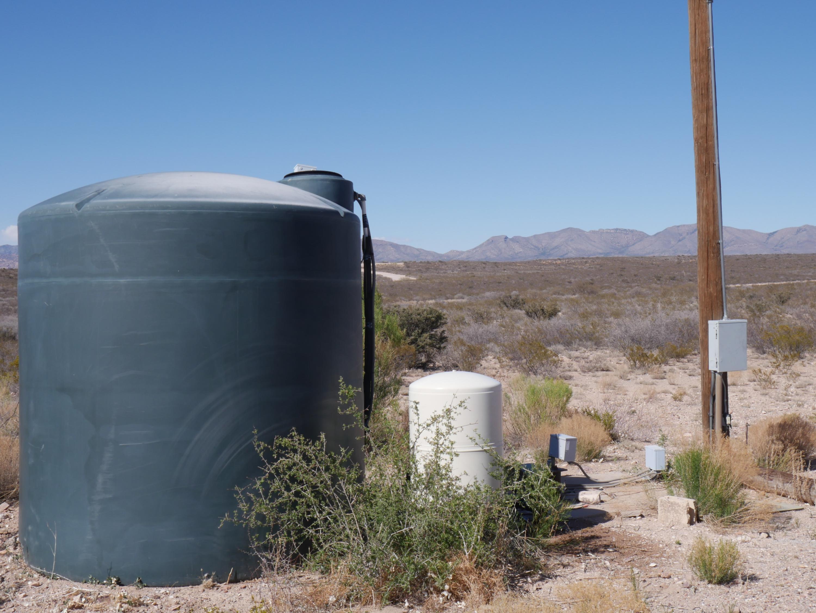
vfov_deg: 37.7
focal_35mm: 38
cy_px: 306
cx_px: 408
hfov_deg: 49.0
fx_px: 896
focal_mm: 19
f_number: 13
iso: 200
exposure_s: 1/250
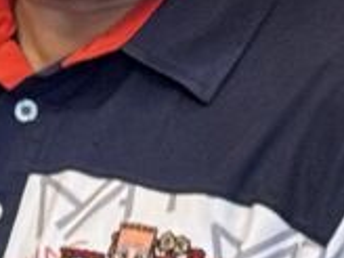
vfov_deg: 4.0
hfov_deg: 5.1
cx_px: -579
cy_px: 109
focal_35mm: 374
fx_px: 3717
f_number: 1.78
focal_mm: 6.76
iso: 250
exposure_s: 1/40
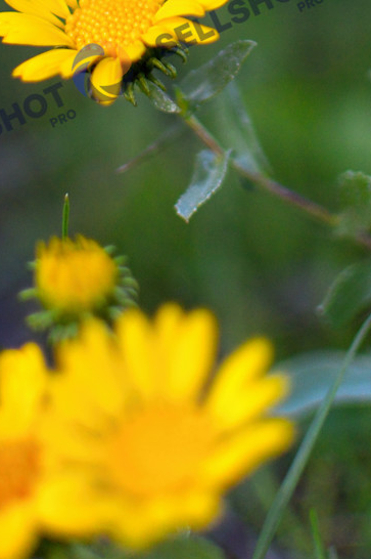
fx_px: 2689
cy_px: -116
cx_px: 215
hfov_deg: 7.9
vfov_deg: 11.6
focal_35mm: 174
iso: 200
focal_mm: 35
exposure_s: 1/3200
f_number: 1.8
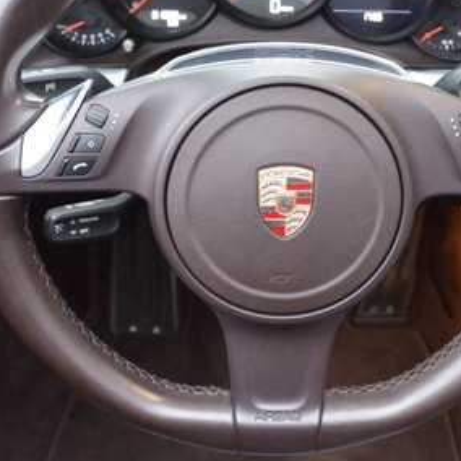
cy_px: 108
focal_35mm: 62
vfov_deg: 27.3
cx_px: 282
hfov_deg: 27.6
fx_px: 934
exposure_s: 1/30
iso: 2200
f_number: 3.5
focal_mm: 18
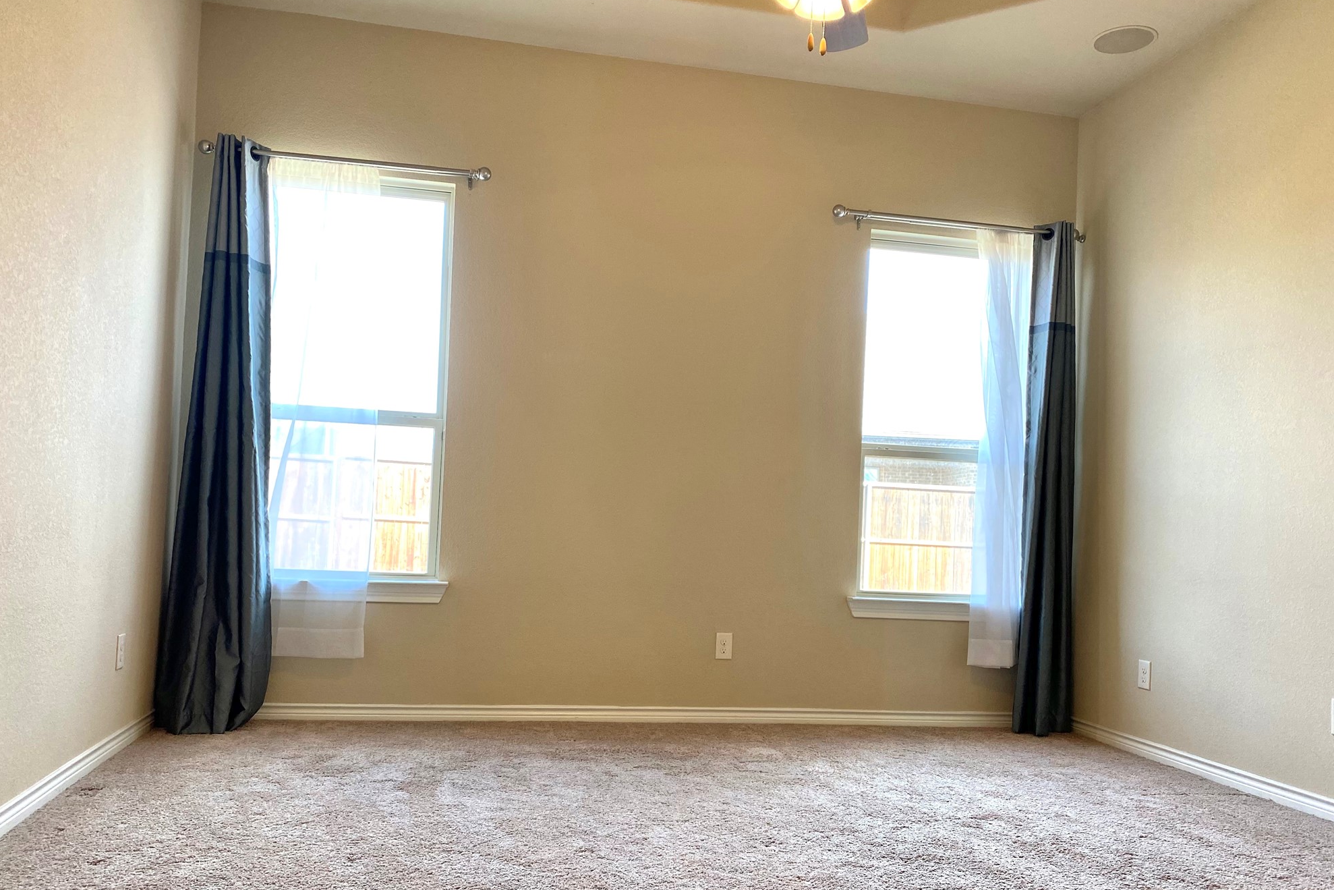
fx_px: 1038
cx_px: 666
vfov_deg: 46.3
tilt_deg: +0.8
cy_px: 497
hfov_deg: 65.5
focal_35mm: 28
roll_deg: -3.5
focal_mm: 4.25
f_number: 1.8
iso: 100
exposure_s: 1/120
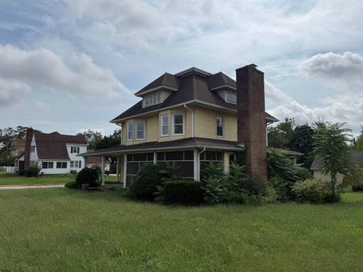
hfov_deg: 71.6
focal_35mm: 24
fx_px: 252
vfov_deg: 56.8
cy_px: 136
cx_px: 182
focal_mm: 6.76
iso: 80
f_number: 1.78
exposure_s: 1/14286
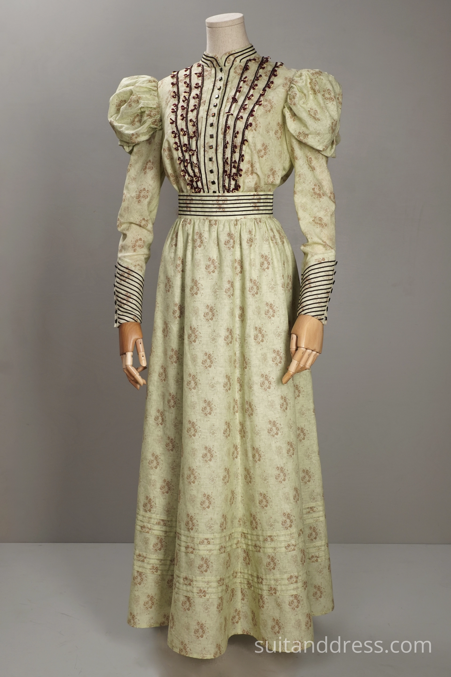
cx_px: 226
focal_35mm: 48
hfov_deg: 28.1
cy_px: 338
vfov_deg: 41.1
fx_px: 902
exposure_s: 1/40
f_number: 9
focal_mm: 32
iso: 400
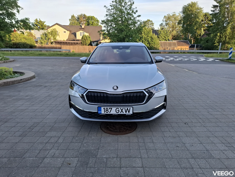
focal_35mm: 23
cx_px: 118
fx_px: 156
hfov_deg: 73.9
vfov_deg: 58.9
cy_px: 88
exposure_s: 1/415
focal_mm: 5.54
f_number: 1.8
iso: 50
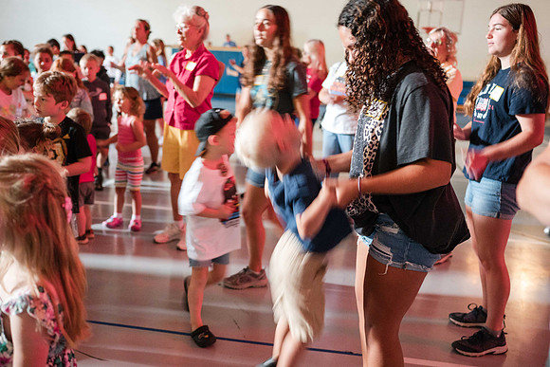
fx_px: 576
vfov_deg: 35.3
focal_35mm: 38
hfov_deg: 51.0
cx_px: 273
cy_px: 183
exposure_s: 1/20
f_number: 2.5
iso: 6400
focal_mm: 35
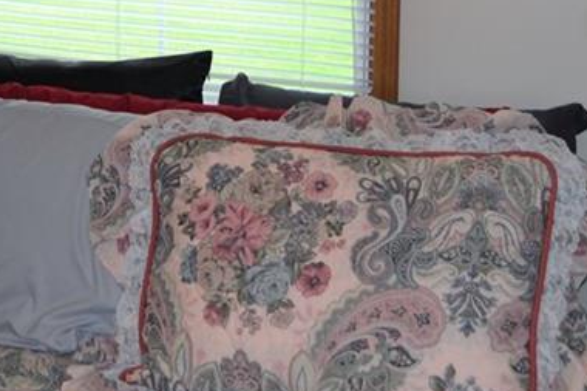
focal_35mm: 97
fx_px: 1581
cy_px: -99
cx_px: 213
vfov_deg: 13.6
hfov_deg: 21.0
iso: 200
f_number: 4
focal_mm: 24
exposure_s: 1/125
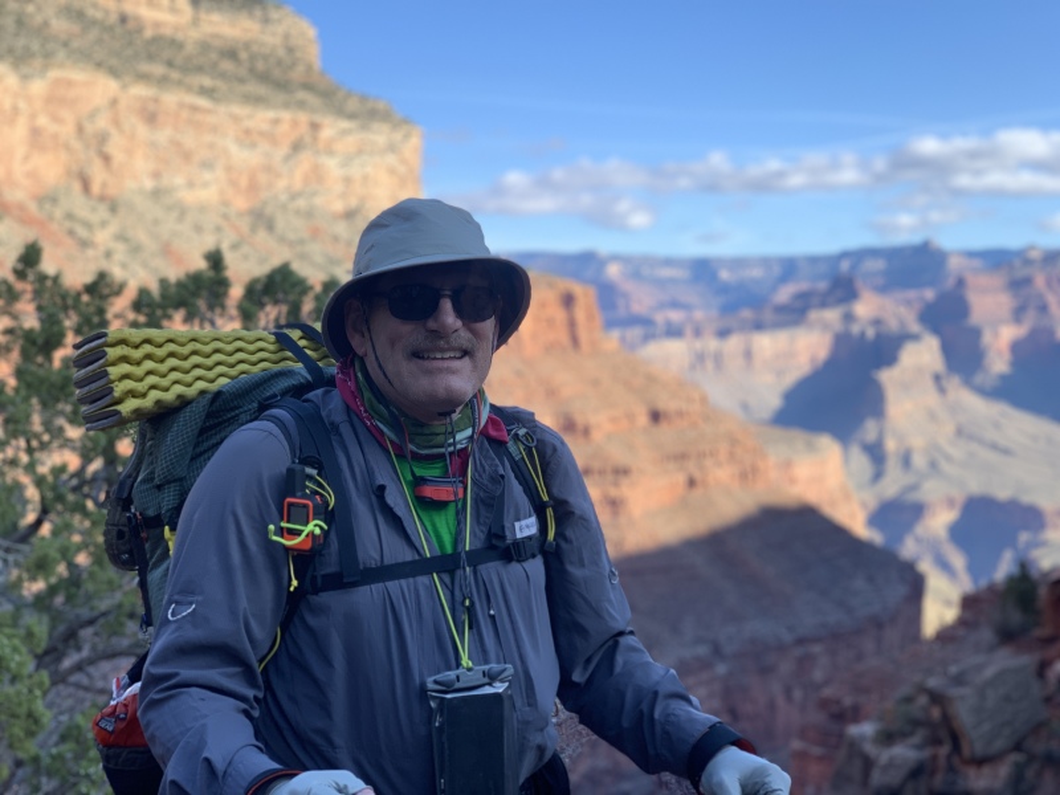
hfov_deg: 36.8
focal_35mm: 52
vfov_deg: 28.0
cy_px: 398
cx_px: 530
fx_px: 1592
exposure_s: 1/203
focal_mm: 6
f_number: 2.4
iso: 16
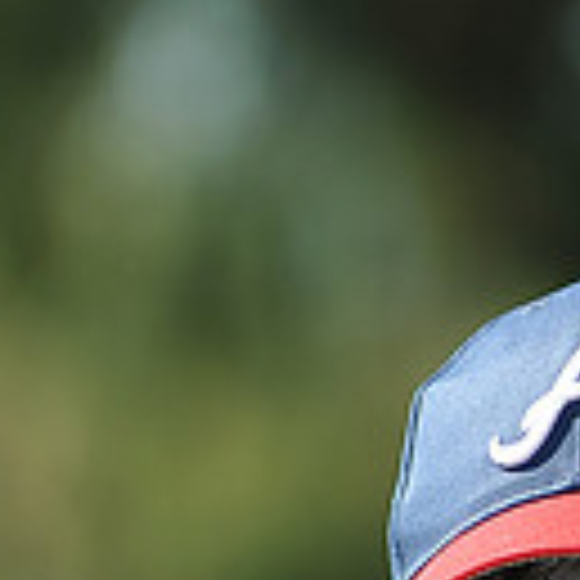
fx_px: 13023
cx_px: 697
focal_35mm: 687
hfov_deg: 2.5
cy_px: 832
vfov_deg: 2.5
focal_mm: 180
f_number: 4.5
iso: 200
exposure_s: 1/800
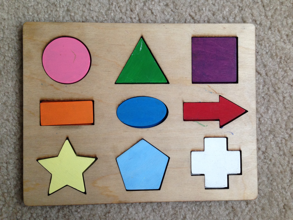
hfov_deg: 55.4
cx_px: 146
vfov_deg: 42.9
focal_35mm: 33
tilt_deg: -88.1
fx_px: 279
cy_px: 110
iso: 125
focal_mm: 4.12
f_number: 2.4
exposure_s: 1/20
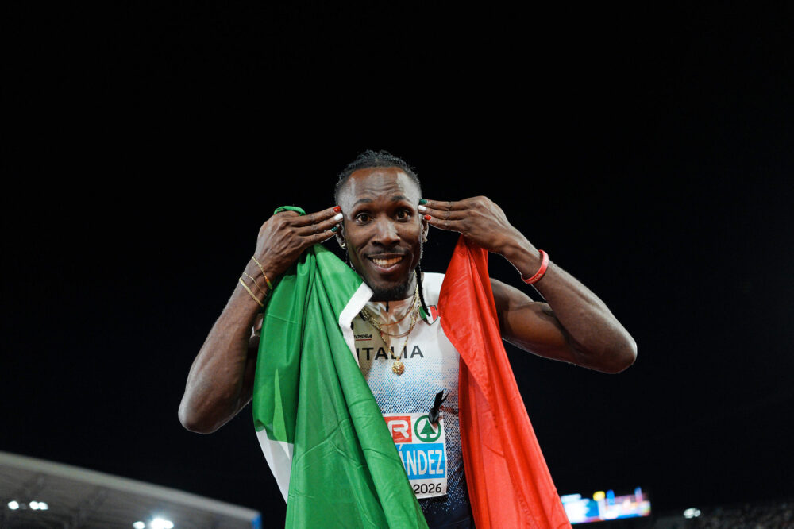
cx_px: 397
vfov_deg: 27.0
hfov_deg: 39.6
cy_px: 264
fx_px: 1102
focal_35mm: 50
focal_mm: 50
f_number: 2.8
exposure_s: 1/1250
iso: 3200
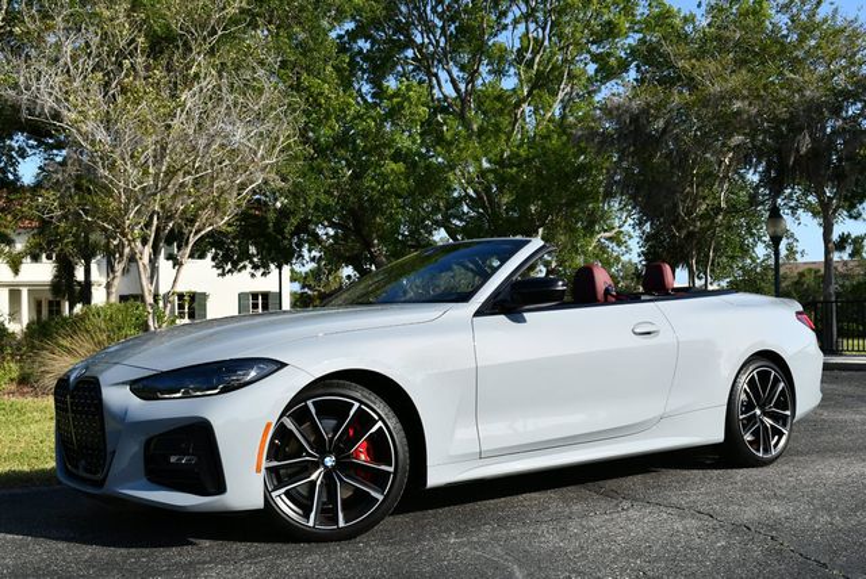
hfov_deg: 48.4
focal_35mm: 40
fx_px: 963
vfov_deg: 33.5
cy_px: 290
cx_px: 433
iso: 100
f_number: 8
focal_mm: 20
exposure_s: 1/250
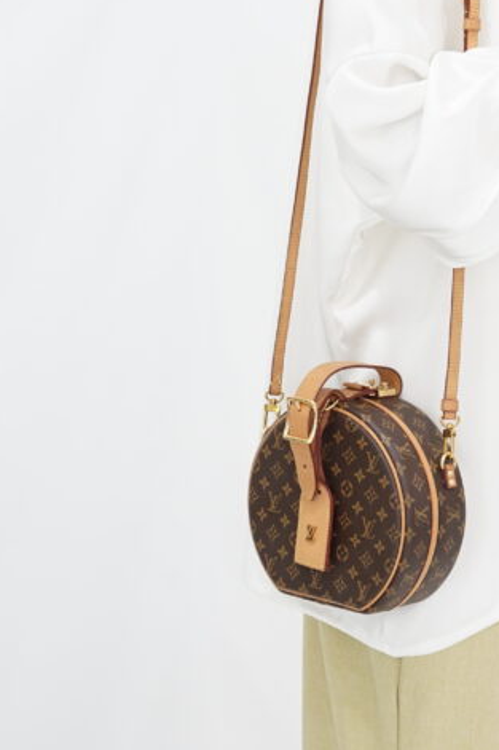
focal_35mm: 109
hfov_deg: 12.4
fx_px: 2268
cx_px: 513
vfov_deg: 18.8
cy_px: 335
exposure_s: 1/8
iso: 640
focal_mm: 50
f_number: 6.3
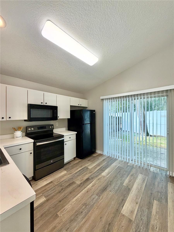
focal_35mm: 14
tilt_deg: +0.1
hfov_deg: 85.7
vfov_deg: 102.1
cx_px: 87
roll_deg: -0.3
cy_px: 116
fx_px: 94
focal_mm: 2.22
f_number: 2.2
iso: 125
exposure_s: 1/120
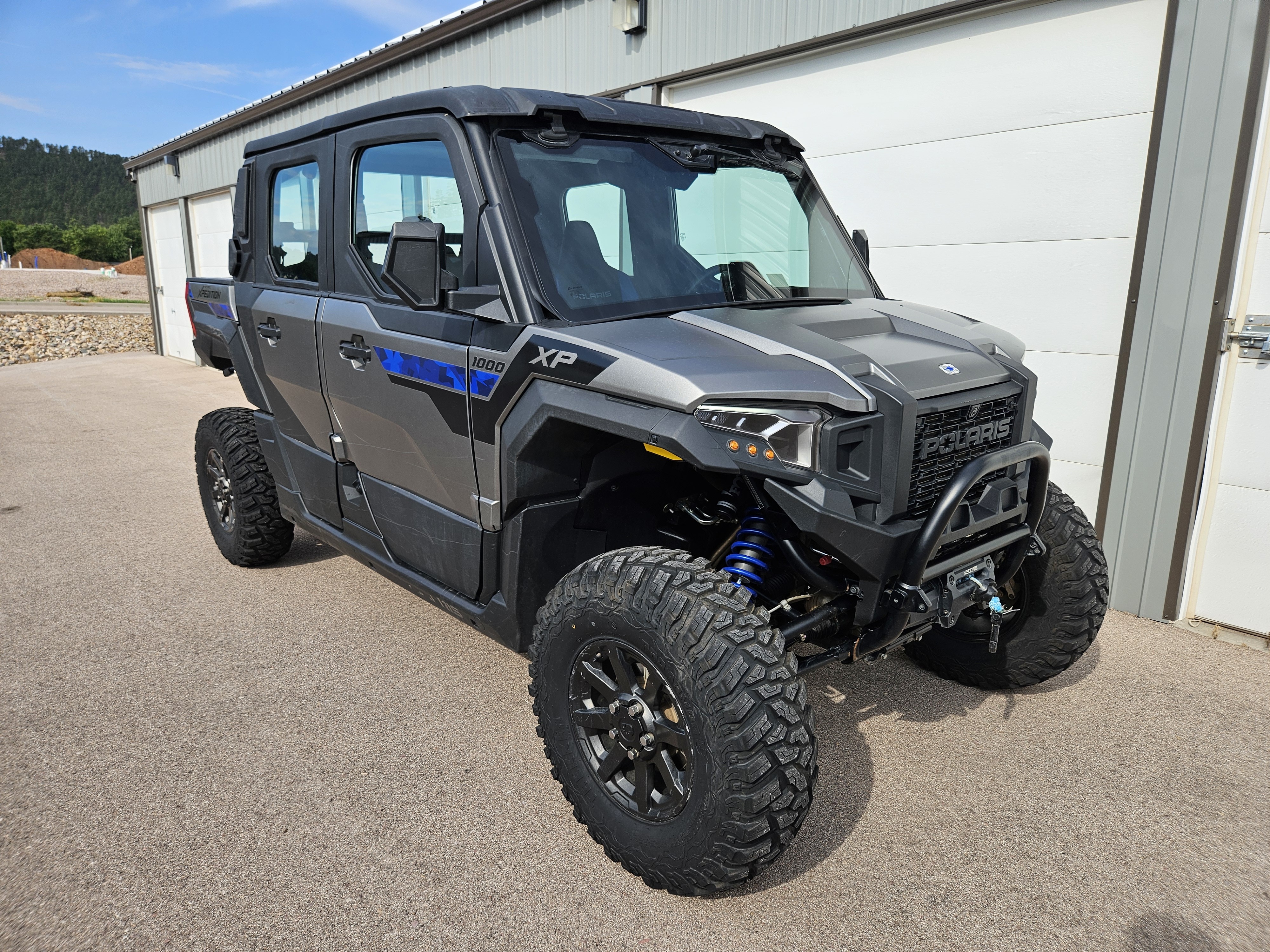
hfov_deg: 73.9
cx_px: 635
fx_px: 844
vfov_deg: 58.9
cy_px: 476
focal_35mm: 23
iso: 25
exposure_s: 1/1304
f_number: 1.8
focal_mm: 5.4
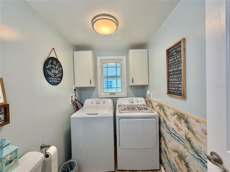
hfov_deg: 102.1
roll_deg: +1.6
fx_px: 93
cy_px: 86
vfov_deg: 85.7
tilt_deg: -1.4
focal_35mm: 14
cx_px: 115
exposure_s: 1/120
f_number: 2.2
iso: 125
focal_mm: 2.22
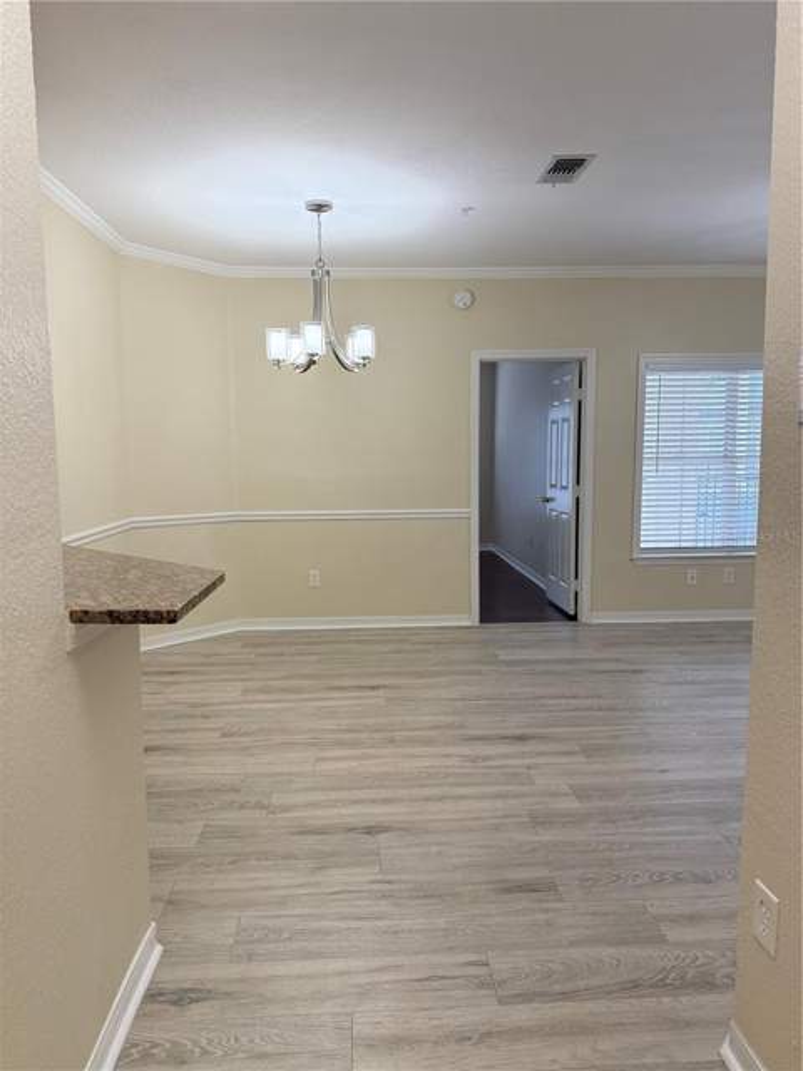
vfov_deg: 71.6
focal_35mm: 24
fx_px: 742
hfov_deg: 56.8
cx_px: 402
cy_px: 536
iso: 125
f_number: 1.78
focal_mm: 6.76
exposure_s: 1/228
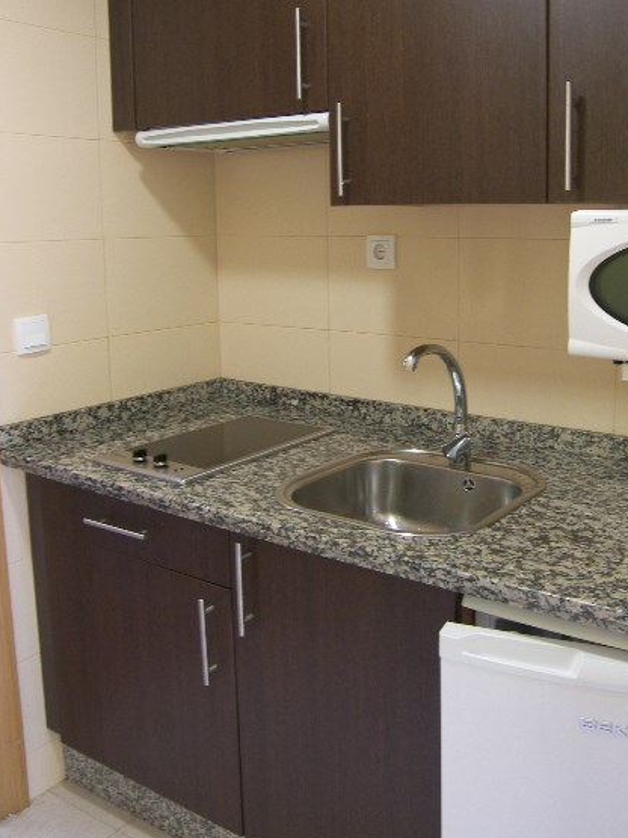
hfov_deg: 39.2
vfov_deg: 51.1
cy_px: 338
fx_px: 871
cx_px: 418
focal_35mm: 36
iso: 100
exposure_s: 1/20
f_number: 2.8
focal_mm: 5.4
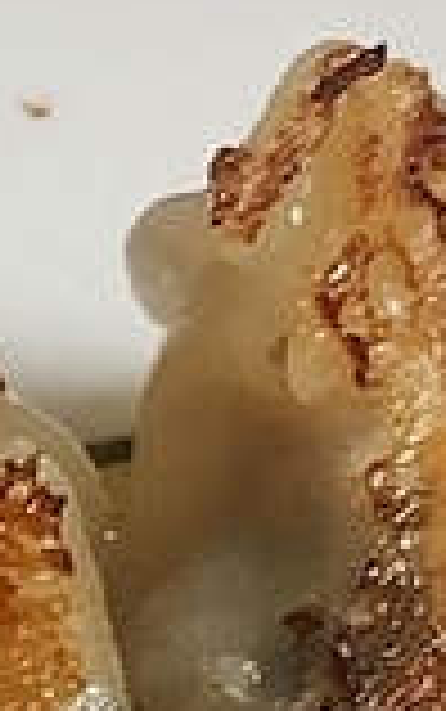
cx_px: -734
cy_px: 1285
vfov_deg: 6.8
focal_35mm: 301
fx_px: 5843
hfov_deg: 4.3
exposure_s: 1/33.3
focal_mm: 4.27
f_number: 1.8
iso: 778
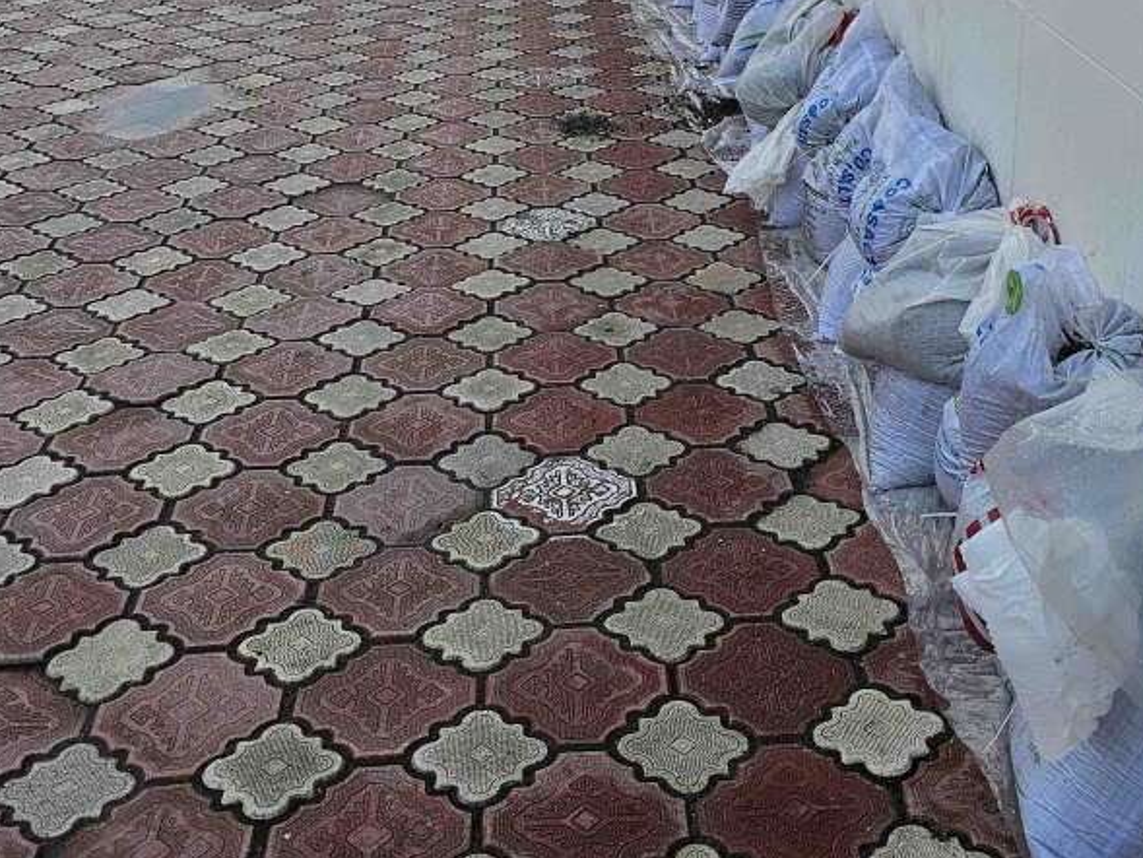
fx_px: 1651
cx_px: 642
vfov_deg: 27.8
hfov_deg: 38.1
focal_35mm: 50
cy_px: 54
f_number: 1.7
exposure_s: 1/438
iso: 10
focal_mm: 6.3
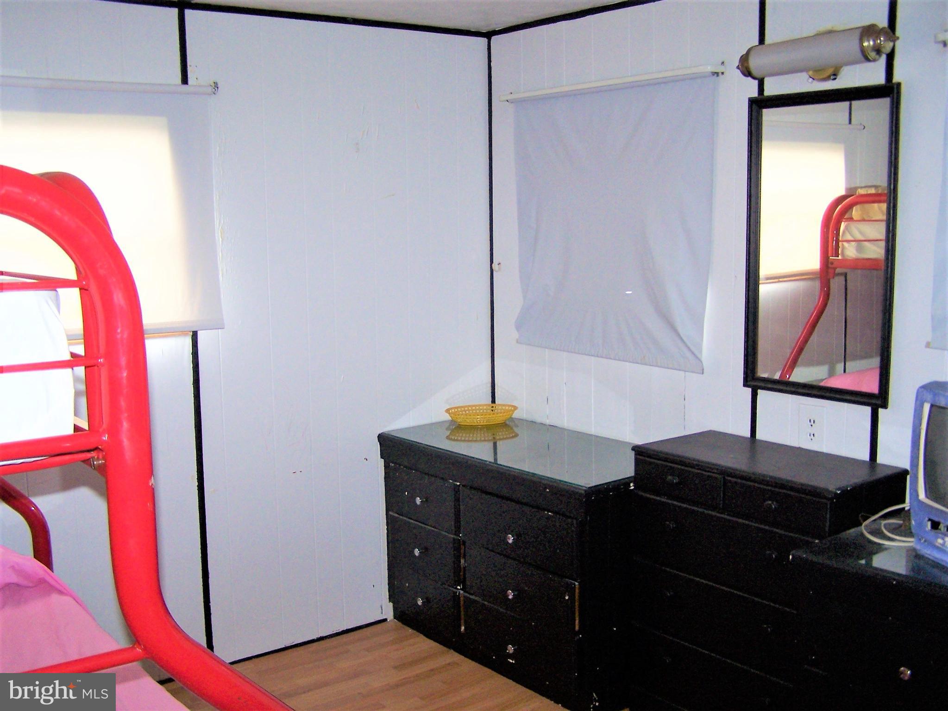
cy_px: 356
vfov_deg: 37.7
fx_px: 1041
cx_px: 474
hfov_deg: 49.0
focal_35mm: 38
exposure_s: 1/60
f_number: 2.8
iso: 140
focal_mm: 6.3
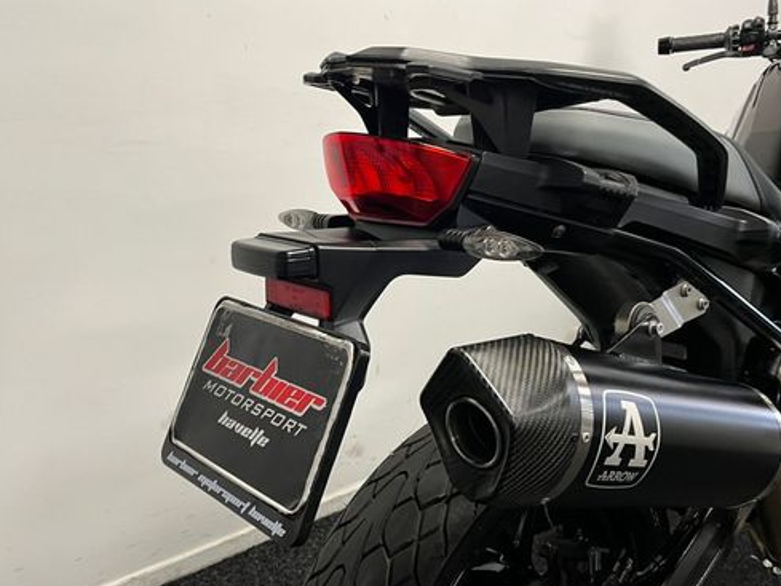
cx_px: 407
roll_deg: -2.9
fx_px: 767
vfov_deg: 41.8
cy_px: 302
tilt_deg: -17.4
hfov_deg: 53.9
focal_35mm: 34
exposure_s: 1/50
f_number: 1.6
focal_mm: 5.1
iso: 100
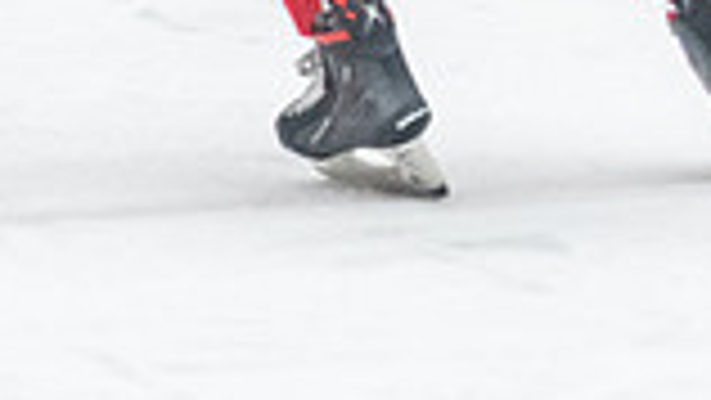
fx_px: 12579
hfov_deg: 3.2
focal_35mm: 667
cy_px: -243
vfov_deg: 1.8
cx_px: -828
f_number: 2.8
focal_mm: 90
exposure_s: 1/800
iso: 3200
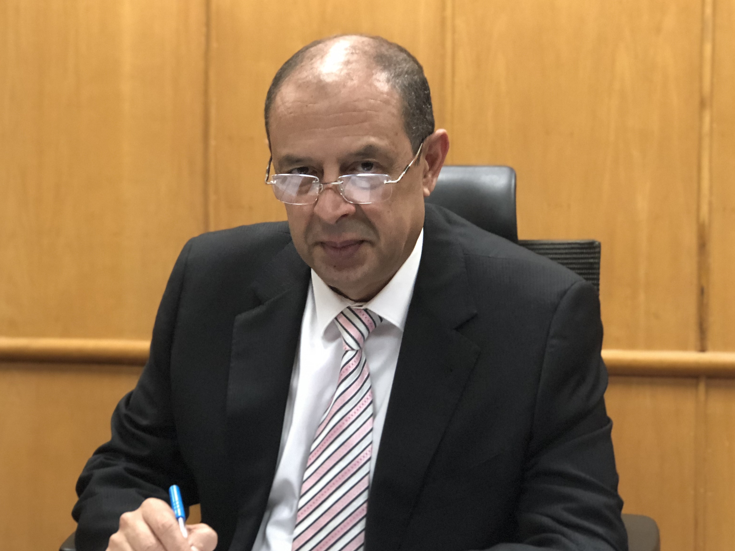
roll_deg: +0.3
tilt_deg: -3.3
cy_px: 290
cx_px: 323
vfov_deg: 19.9
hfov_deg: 26.3
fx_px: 1571
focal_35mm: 74
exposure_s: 1/50
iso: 500
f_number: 2.8
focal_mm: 6.6
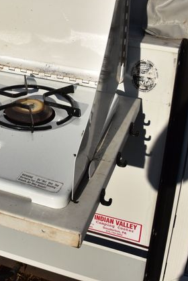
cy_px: 60
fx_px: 1003
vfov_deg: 15.9
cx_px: -32
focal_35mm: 128
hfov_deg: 10.5
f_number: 10
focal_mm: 35
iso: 200
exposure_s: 1/1250
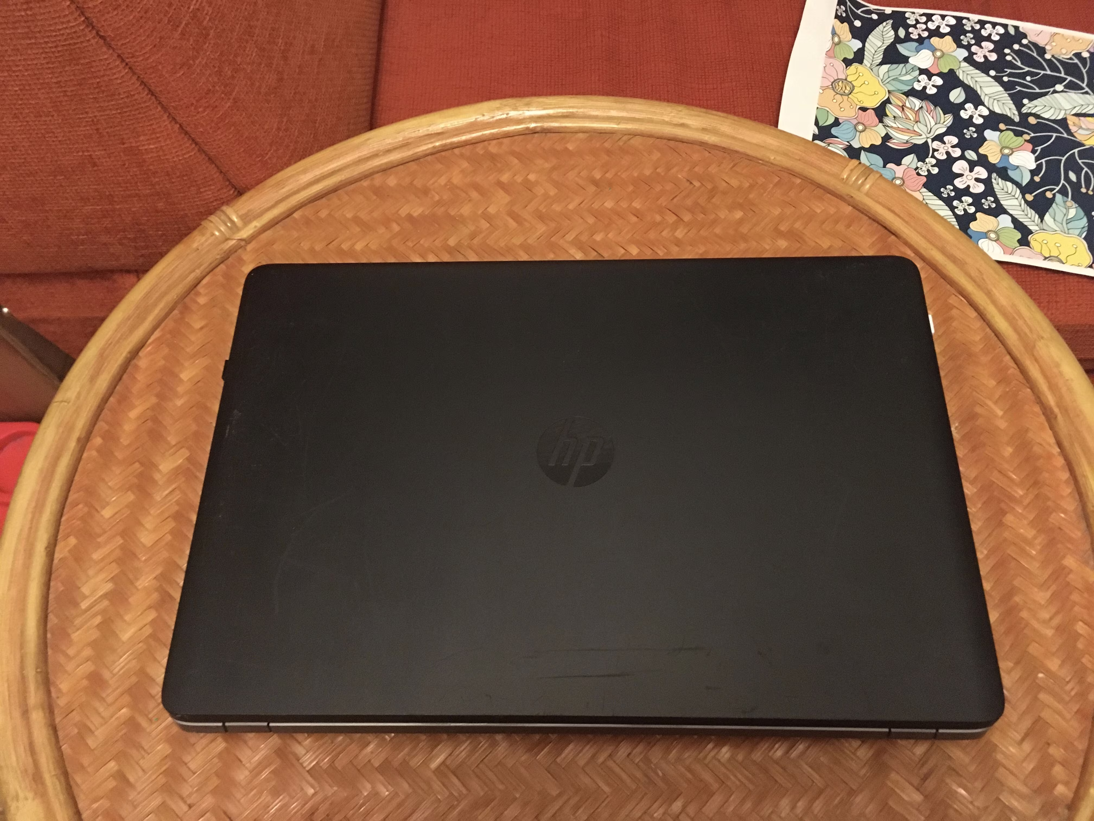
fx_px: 917
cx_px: 547
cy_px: 410
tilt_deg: -63.3
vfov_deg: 48.2
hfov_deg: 61.7
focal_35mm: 29
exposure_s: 1/17
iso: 640
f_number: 2.2
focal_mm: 4.15
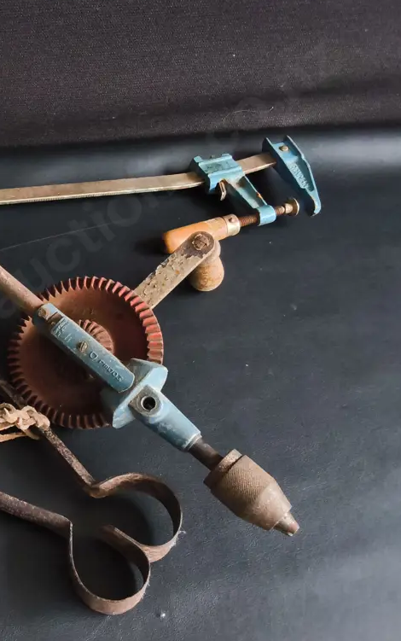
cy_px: 315
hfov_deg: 30.1
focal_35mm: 39
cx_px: -17
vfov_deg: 50.4
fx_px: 681
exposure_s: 1/120
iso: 400
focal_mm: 2.87
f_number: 2
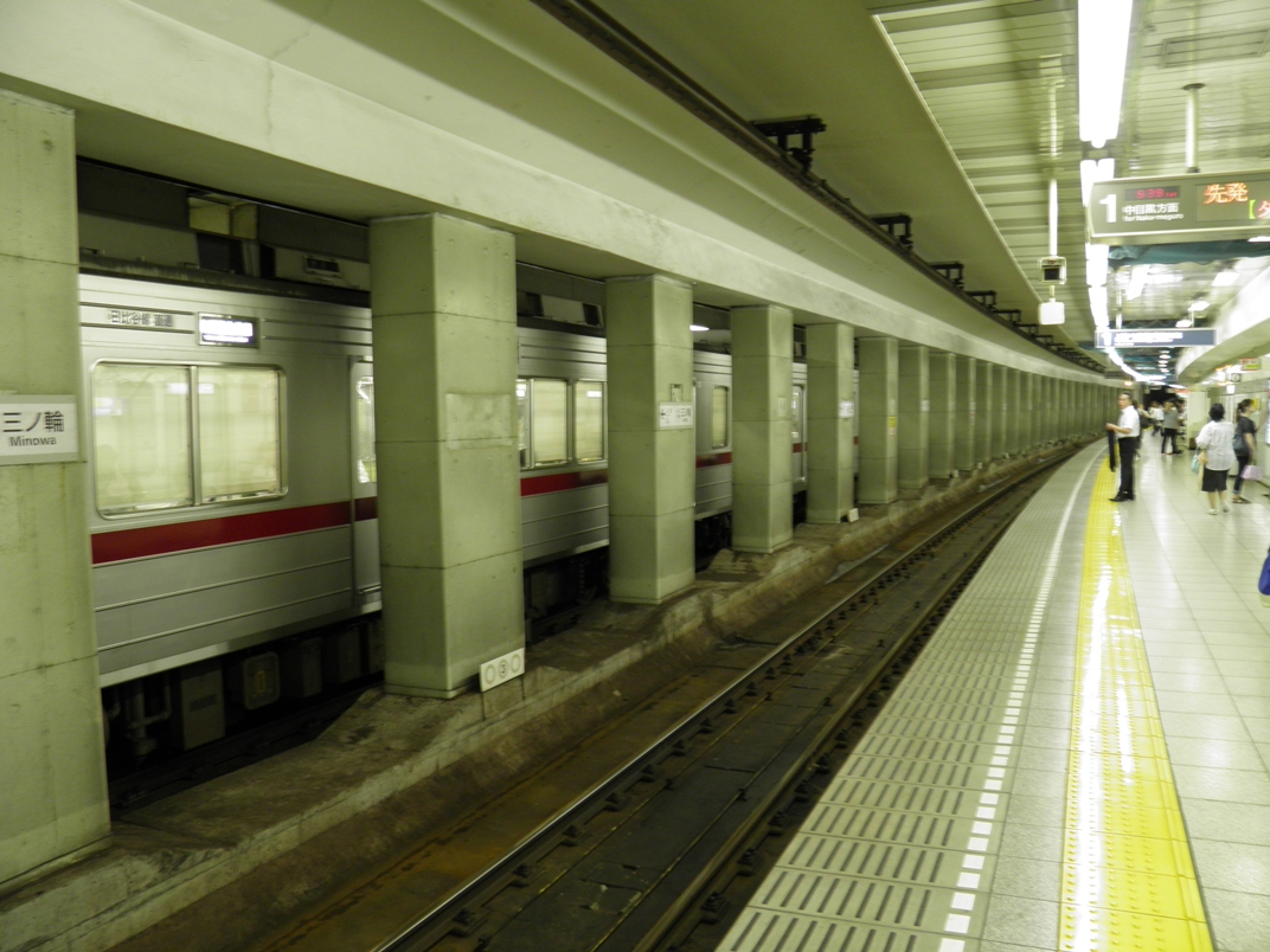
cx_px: 635
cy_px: 476
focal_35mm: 28
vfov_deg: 49.7
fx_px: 1027
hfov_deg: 63.4
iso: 100
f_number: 2.8
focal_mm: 4.9
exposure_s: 1/8
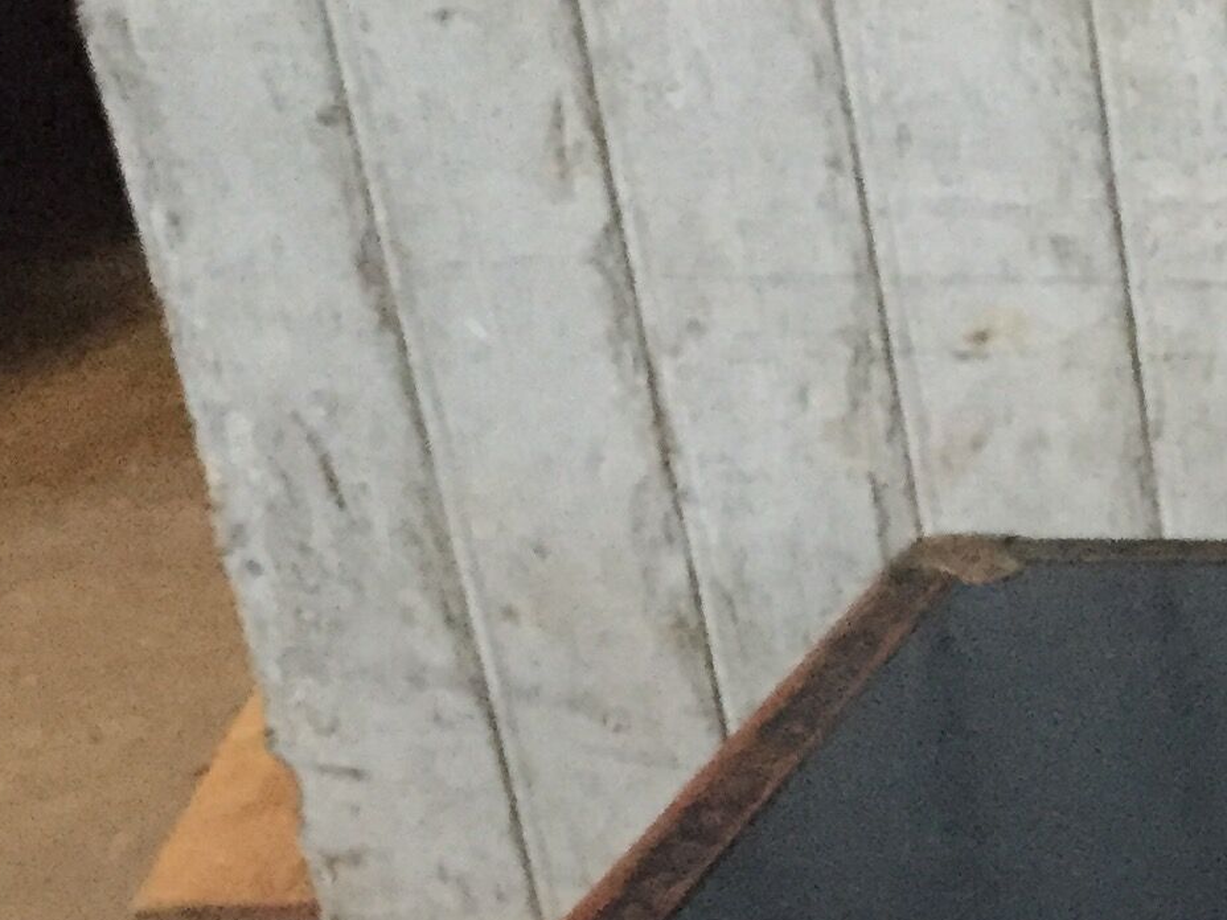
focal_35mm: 102
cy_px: 1236
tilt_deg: -28.6
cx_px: 2073
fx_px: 3615
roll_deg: +1.7
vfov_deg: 13.9
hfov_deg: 16.7
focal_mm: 4.15
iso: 640
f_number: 2.2
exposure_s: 1/17
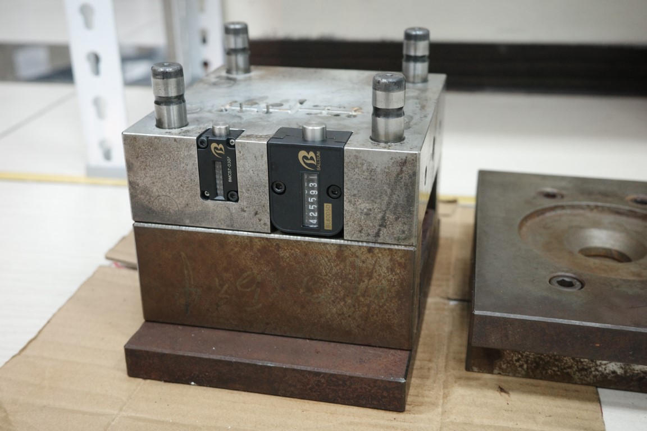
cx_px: 324
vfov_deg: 33.4
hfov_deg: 48.5
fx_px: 719
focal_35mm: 40
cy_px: 216
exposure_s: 1/40
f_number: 4
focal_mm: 26
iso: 1600
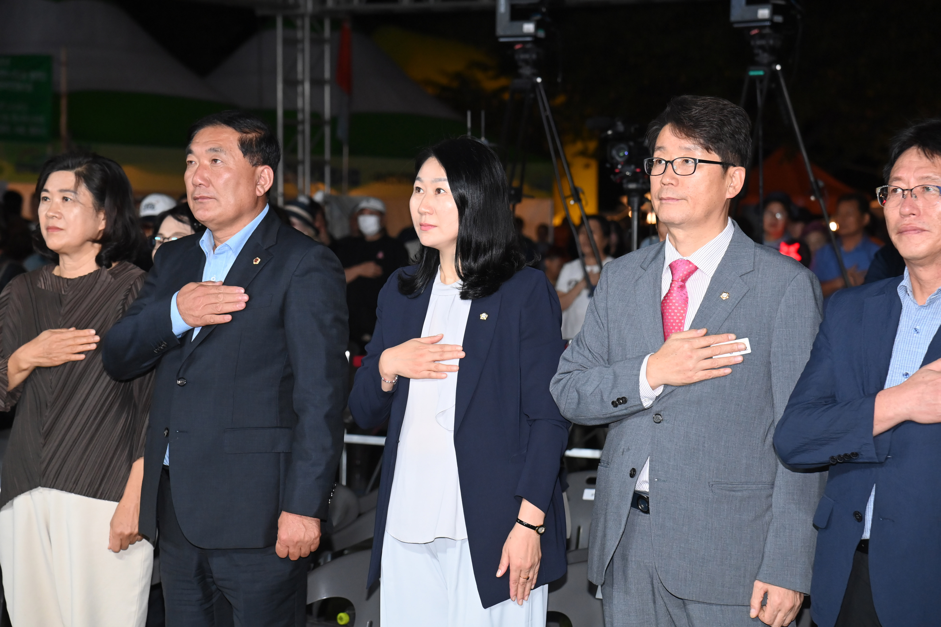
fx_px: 2614
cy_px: 314
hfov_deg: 20.4
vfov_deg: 13.7
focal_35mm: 100
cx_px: 470
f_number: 6.3
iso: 4000
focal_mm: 100
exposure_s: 1/250
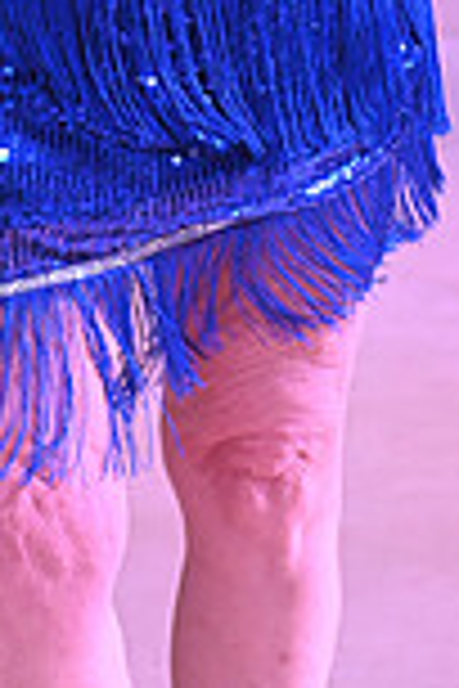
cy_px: -211
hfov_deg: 2.8
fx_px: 9447
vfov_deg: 4.2
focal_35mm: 494
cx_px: -331
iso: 5000
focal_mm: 130
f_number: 7.1
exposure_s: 1/400
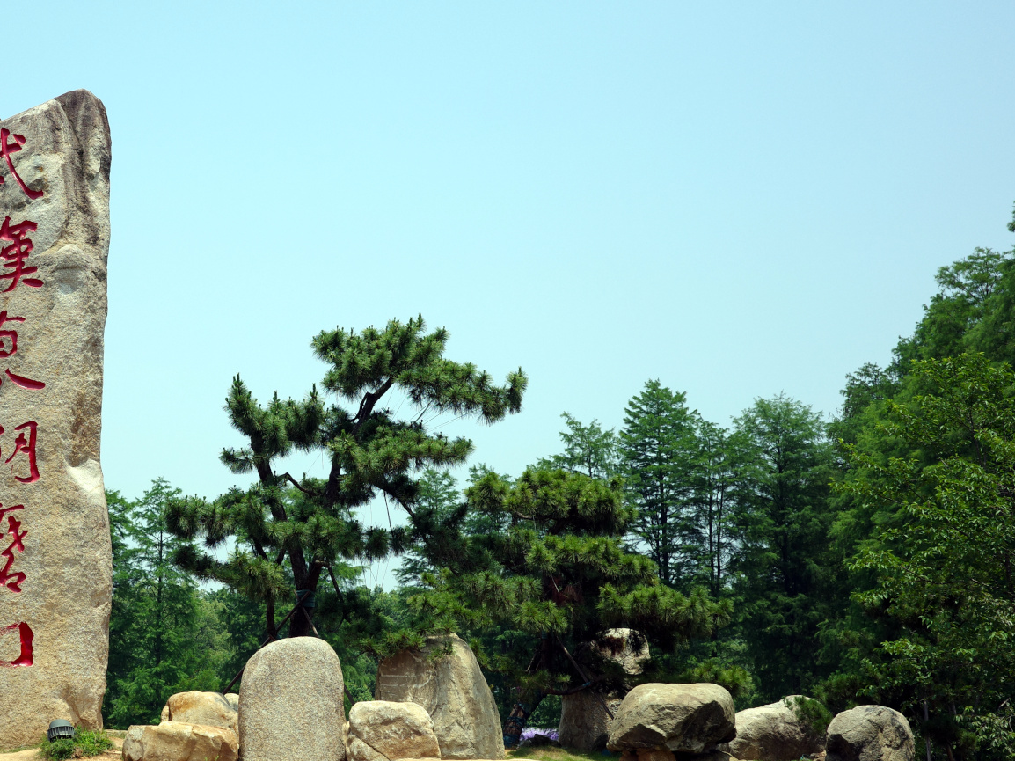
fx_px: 1876
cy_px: 443
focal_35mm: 64
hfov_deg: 29.7
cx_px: 225
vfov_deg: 22.9
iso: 100
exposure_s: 1/500
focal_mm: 26
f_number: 5.6
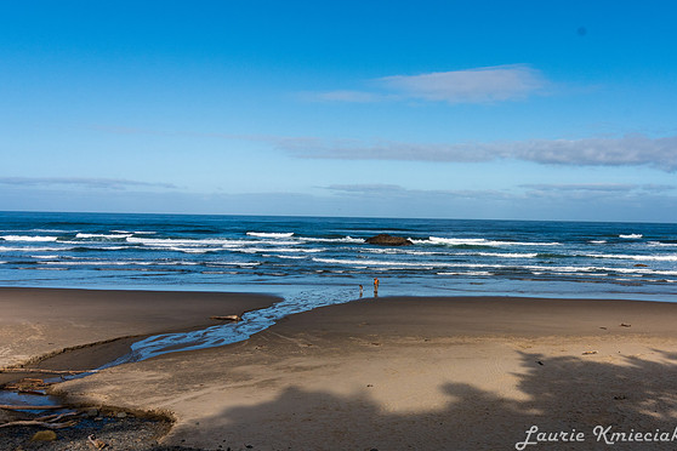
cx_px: 442
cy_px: 286
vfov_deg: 34.8
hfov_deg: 49.9
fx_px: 715
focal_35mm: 38
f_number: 8
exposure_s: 1/640
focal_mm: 19
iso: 125
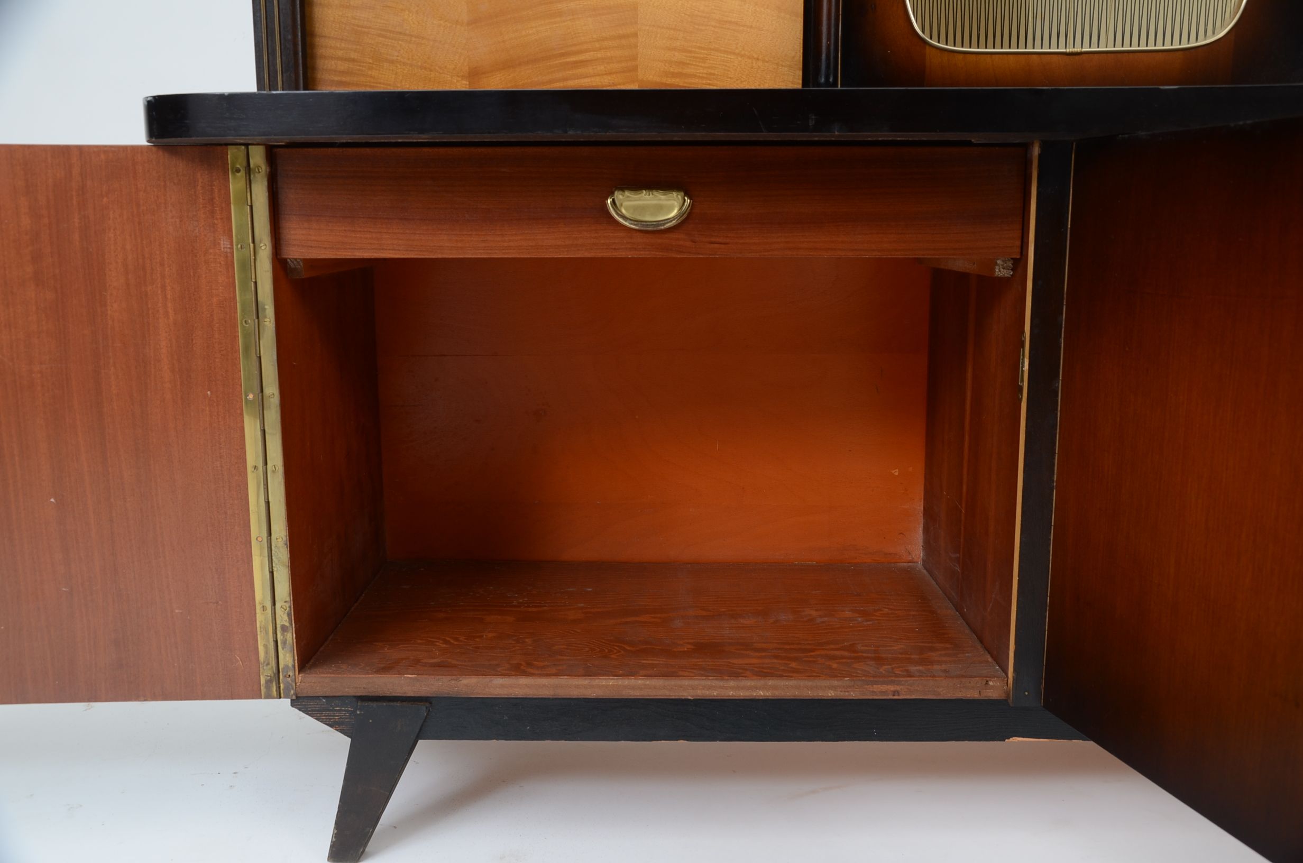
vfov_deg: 36.7
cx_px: 652
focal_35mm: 36
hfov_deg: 53.2
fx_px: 1300
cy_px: 432
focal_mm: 24
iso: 200
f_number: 6.3
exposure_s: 1/60
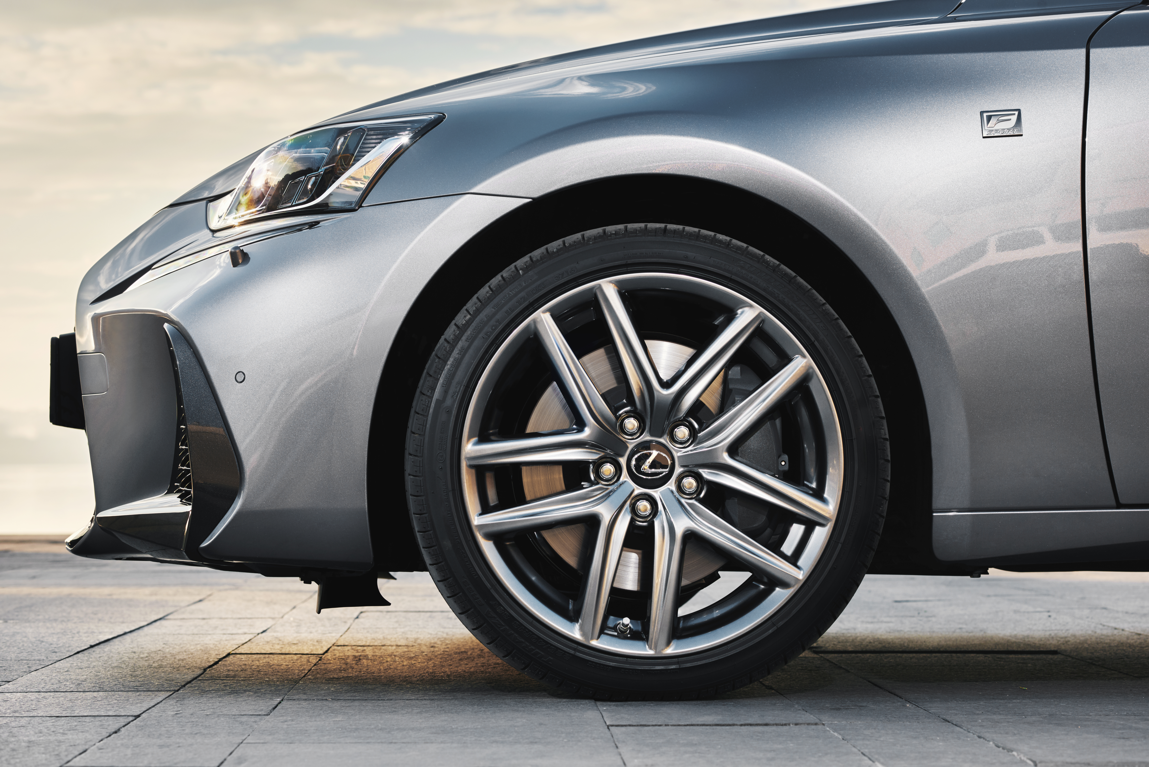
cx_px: 574
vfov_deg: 16.1
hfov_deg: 23.9
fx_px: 2714
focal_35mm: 85
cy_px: 384
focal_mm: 85
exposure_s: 1/160
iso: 400
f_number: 8
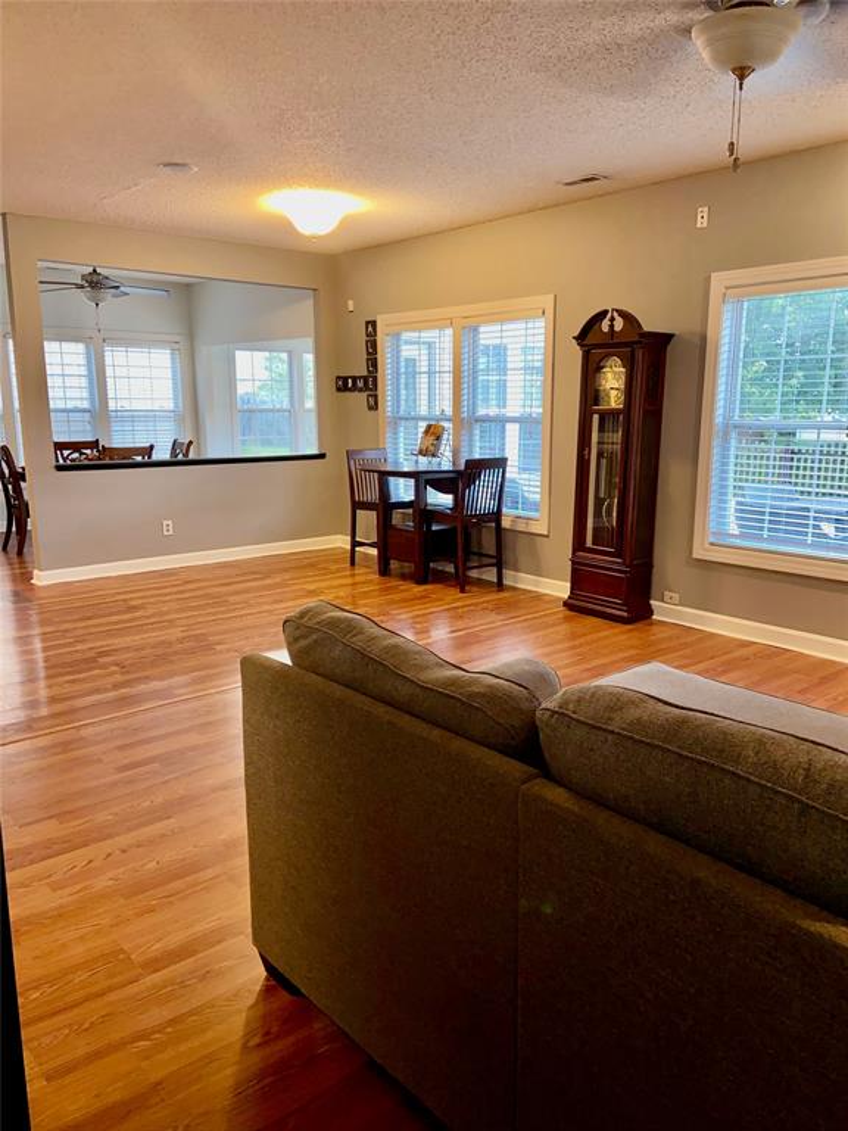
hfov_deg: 53.1
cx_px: 424
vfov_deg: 67.3
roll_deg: -0.1
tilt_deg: -10.9
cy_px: 566
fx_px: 849
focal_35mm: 26
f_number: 1.8
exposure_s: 1/15
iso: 50
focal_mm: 4.25
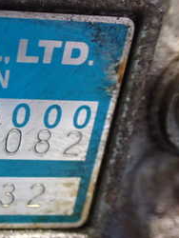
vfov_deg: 26.9
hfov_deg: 17.9
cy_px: 145
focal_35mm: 72
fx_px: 496
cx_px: -101
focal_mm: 5.4
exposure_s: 1/40
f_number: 2.3
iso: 800
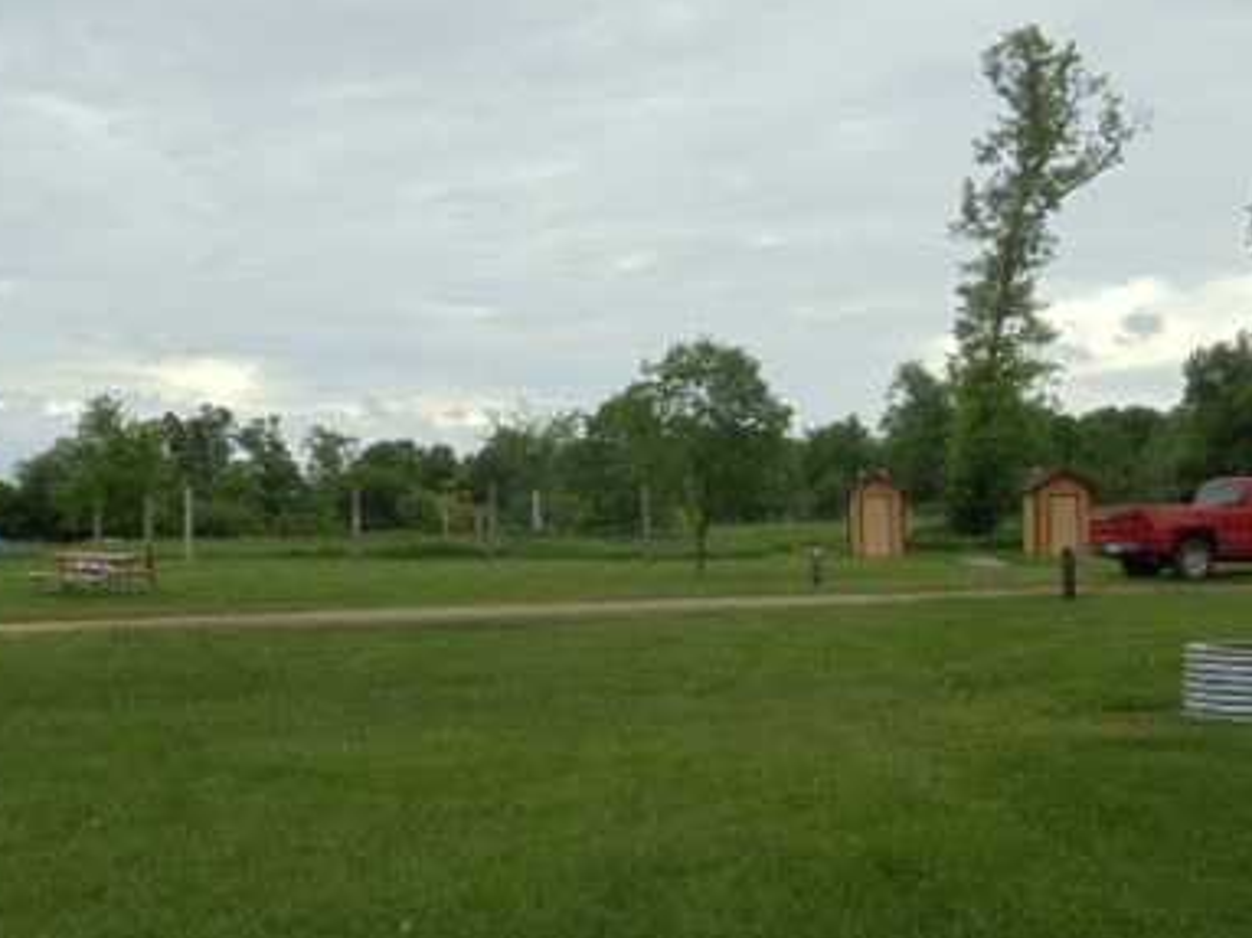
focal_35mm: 59
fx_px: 2133
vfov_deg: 24.7
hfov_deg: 32.7
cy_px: 596
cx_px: 580
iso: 100
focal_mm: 6
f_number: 3.5
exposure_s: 1/200
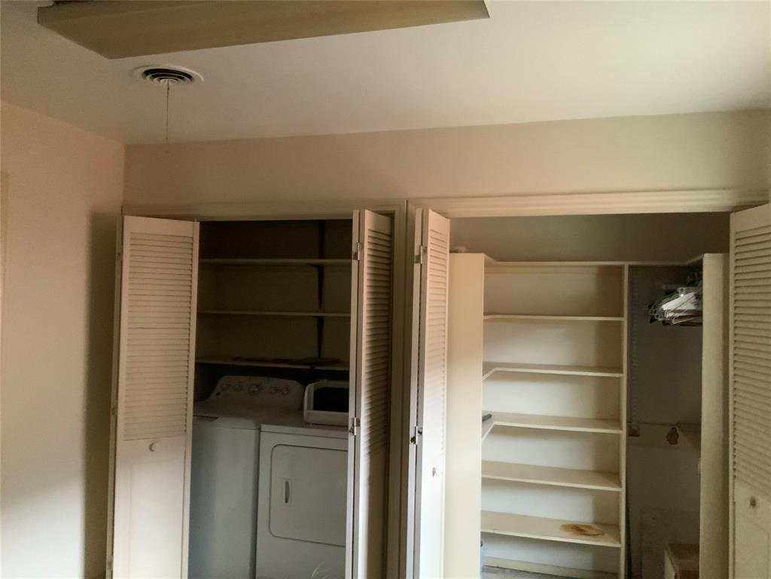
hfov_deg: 61.7
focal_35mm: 29
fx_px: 646
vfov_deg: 48.2
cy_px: 290
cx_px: 386
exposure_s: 1/30
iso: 500
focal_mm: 3
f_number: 1.8
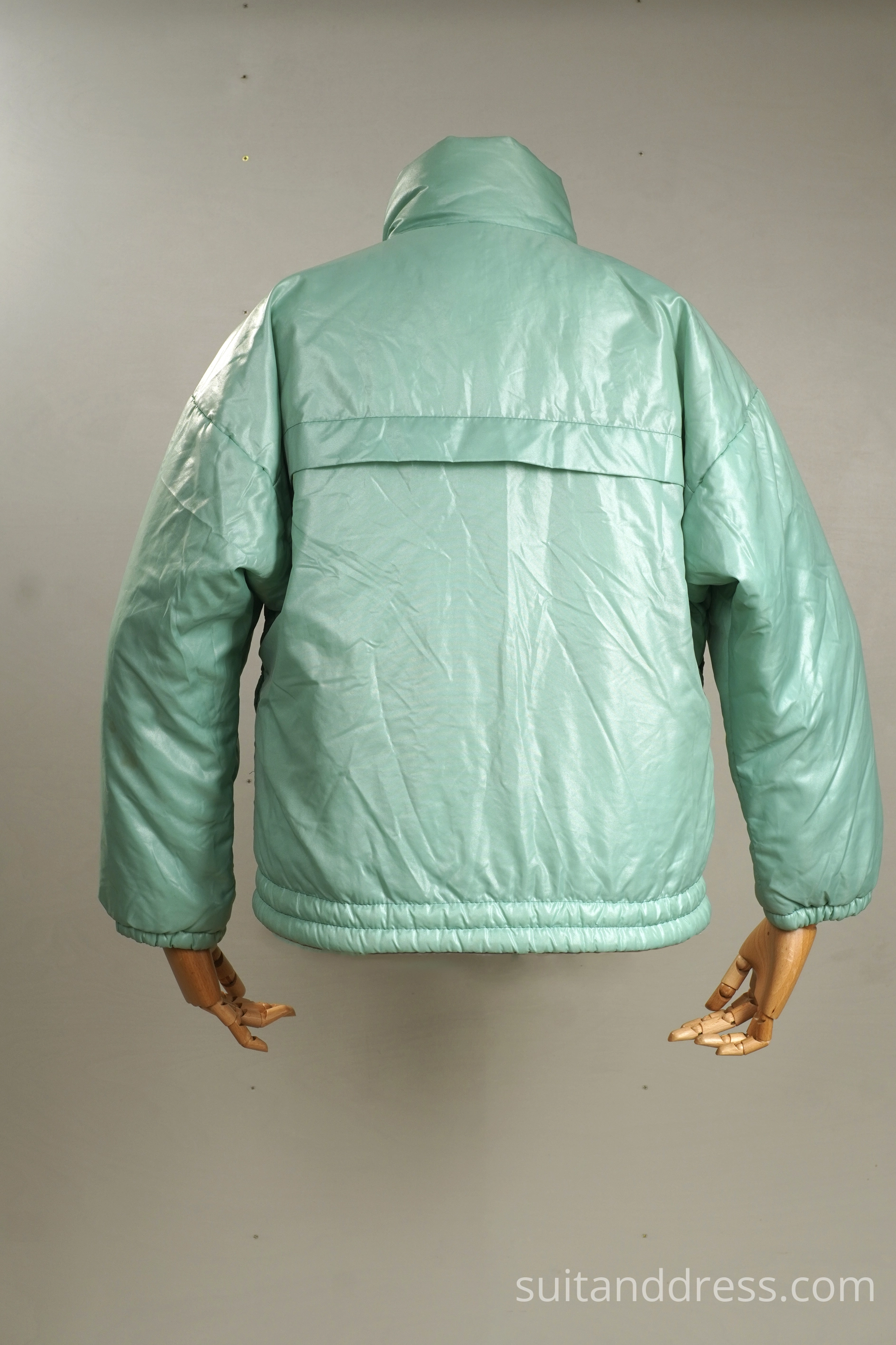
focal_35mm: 49
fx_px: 1829
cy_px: 664
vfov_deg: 40.3
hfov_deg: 27.5
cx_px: 457
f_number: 8
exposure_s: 1/25
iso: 250
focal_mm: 32
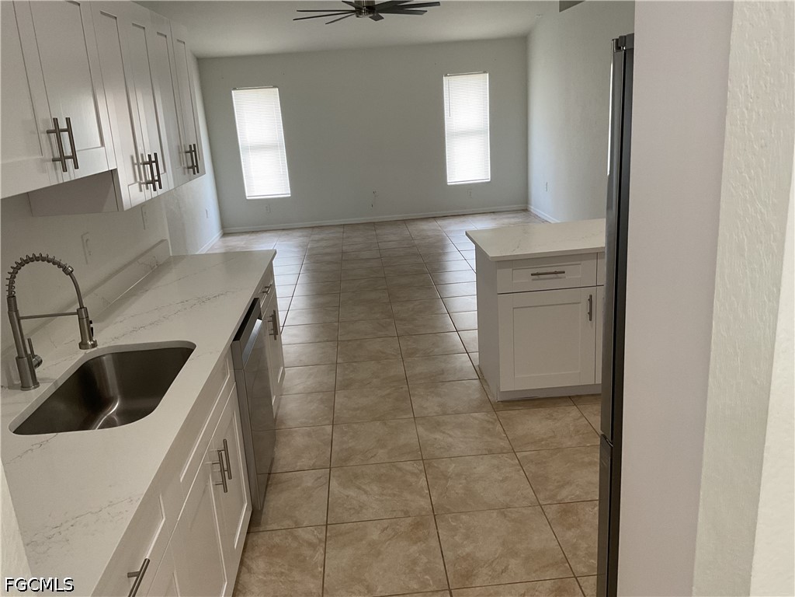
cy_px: 298
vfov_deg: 48.2
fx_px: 666
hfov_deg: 61.7
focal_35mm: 29
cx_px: 398
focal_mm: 3
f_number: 1.8
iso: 80
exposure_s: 1/60
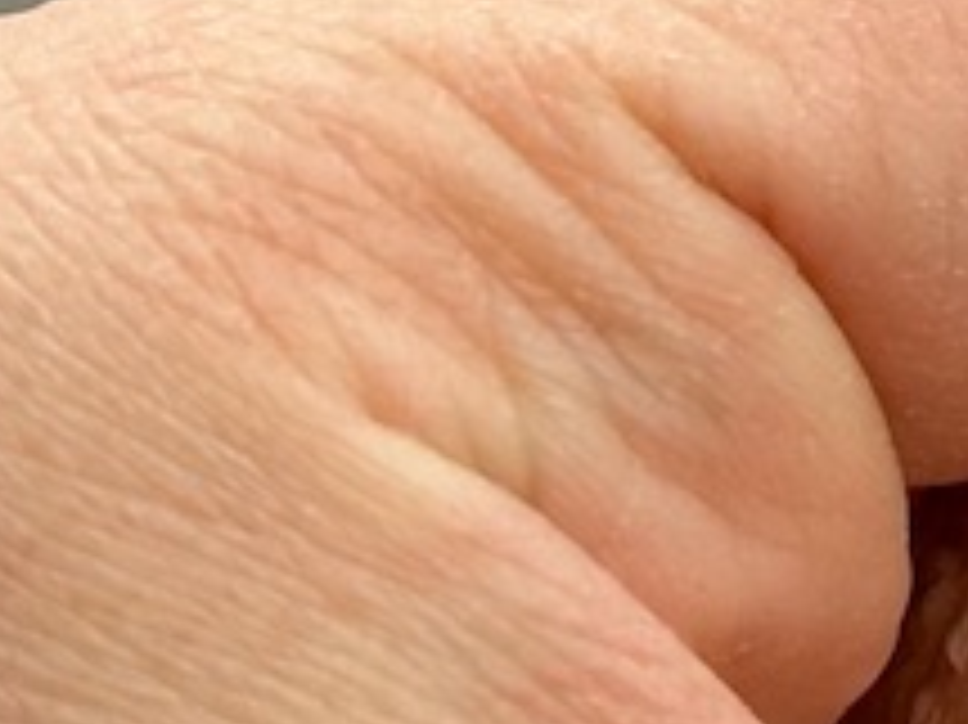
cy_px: -769
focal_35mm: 286
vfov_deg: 5.1
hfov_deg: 6.8
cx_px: 1787
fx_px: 7993
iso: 64
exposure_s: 1/411
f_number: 1.78
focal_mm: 6.86
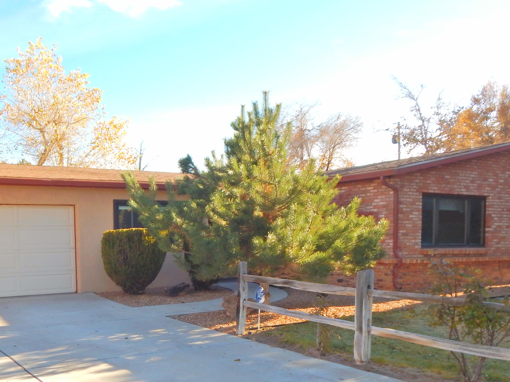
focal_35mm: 35
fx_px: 516
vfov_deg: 39.9
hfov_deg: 51.2
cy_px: 273
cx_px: 151
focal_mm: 4
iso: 125
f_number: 3
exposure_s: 1/400
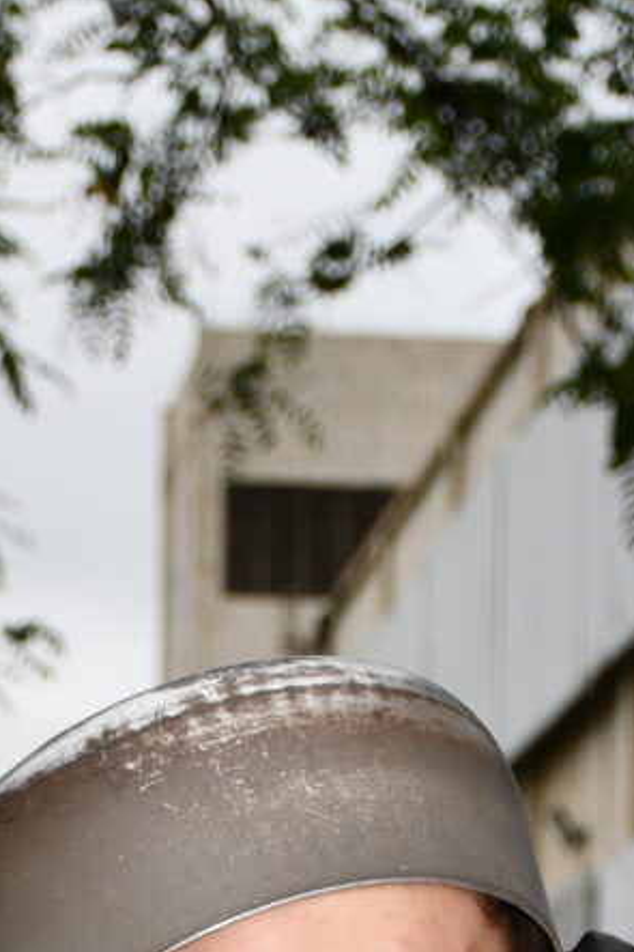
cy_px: 1749
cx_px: 236
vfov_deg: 8.9
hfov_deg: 6.2
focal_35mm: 221
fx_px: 5842
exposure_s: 1/250
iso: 125
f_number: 4.2
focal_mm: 34
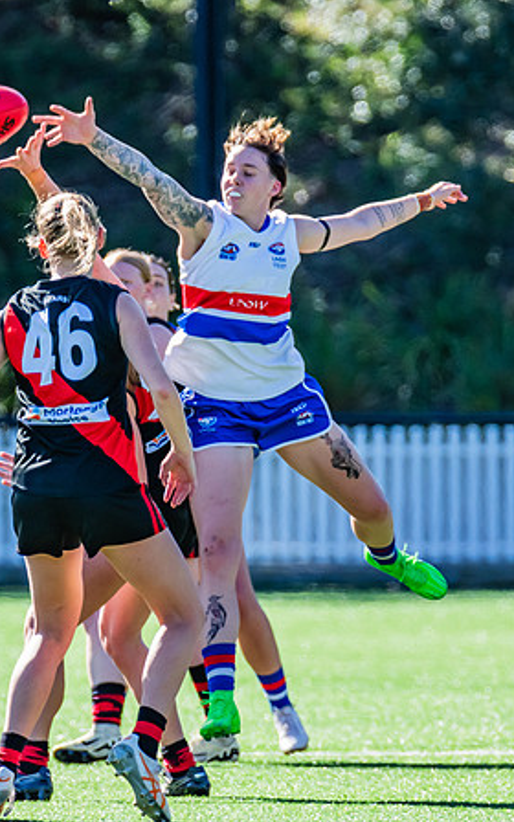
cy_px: 315
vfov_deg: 2.7
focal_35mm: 776
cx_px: 106
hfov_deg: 1.7
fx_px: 17393
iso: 800
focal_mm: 410
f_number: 6.3
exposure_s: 1/1250
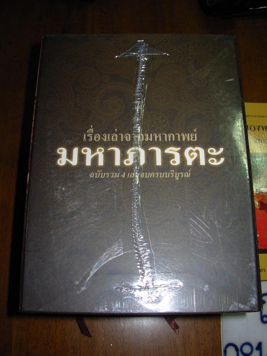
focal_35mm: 38
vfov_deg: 49.0
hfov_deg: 37.7
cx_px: 134
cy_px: 178
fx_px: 391
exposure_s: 1/32
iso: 50
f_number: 2.9
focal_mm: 6.3
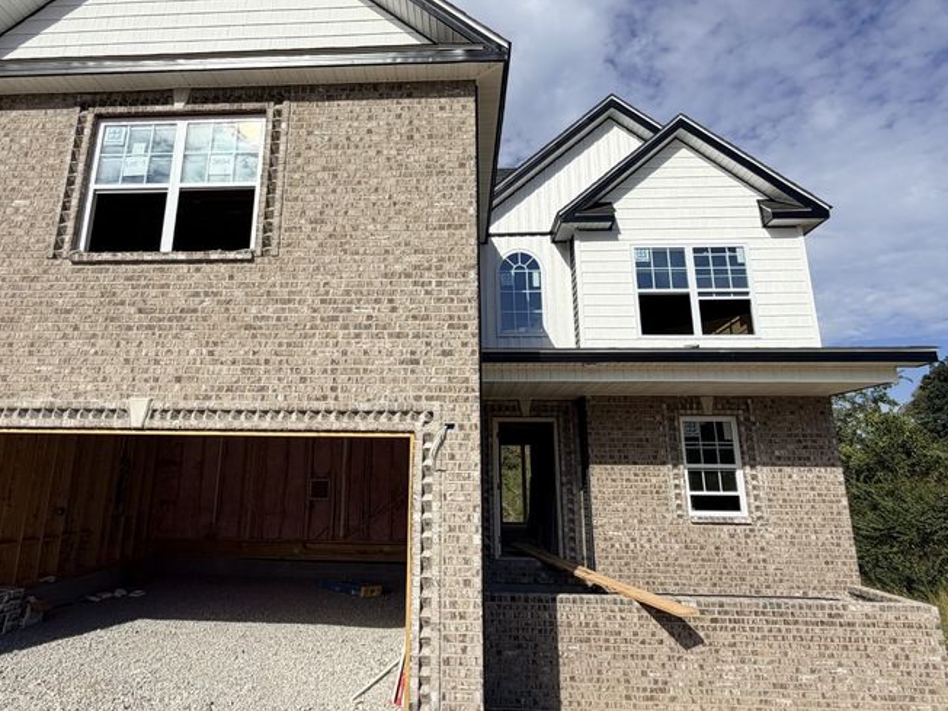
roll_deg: -0.9
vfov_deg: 60.9
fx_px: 602
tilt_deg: +15.5
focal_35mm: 22
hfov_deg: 76.1
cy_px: 316
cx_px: 422
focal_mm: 2.22
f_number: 2.2
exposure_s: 1/1497
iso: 20
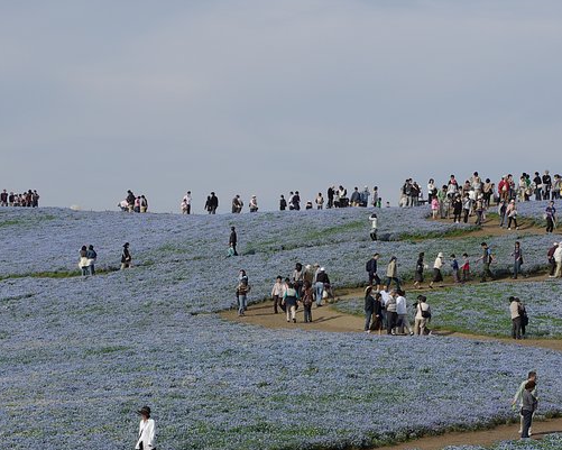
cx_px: 283
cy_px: 339
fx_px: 2396
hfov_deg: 13.4
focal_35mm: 144
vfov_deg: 10.7
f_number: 8
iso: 100
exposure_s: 1/350
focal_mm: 50
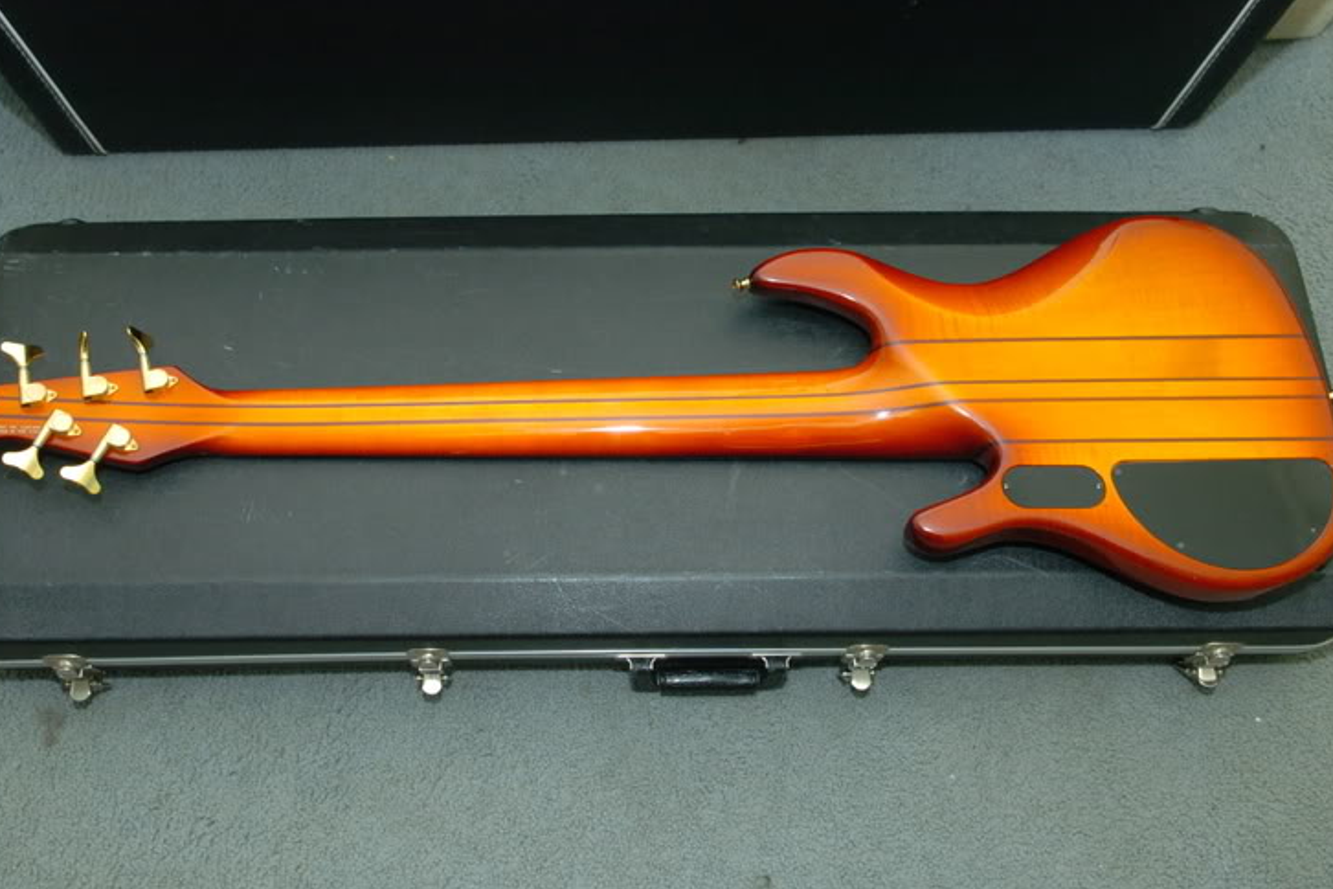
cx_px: 621
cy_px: 408
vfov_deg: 39.9
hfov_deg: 57.2
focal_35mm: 33
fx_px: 1222
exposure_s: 1/125
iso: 400
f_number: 5
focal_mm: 20
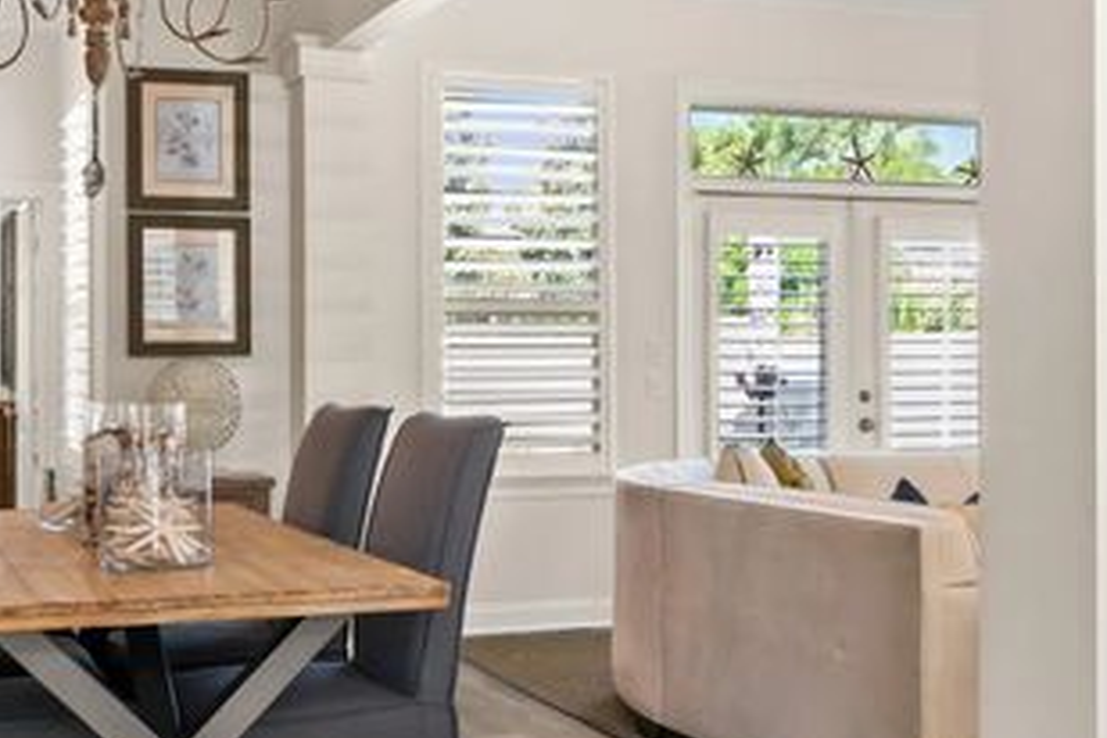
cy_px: 407
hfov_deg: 37.4
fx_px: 1630
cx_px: 444
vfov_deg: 25.5
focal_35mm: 53
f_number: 9
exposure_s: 1
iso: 100
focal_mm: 16
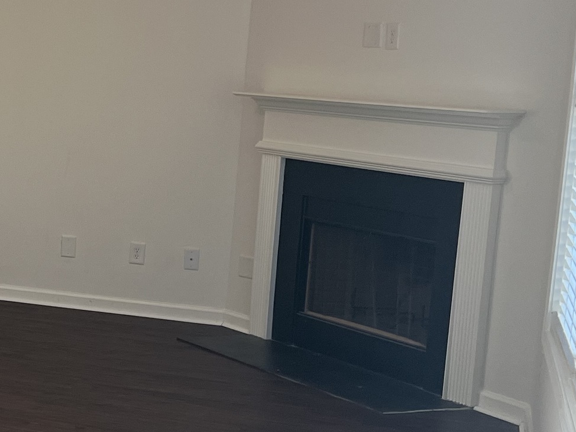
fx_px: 1365
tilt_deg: -8.7
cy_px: 203
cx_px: -265
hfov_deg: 20.7
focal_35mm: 82
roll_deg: -1.2
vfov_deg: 18.0
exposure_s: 1/60
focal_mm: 5.7
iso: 80
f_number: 1.5
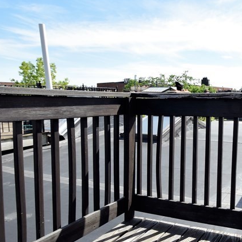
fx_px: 245
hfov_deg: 46.6
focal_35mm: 31
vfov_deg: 52.5
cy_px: 122
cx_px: 224
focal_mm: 10
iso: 200
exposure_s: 1/250
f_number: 8
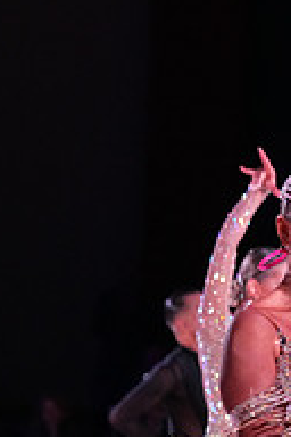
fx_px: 4292
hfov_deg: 3.9
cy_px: 610
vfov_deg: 5.8
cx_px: 78
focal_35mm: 354
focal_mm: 117
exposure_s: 1/320
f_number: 4.5
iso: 4000
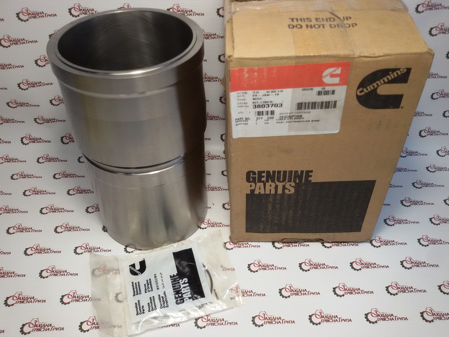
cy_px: 168
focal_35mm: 31
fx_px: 402
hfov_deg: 58.4
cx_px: 224
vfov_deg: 45.4
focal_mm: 2.93
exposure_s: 1/50
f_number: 2.4
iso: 50
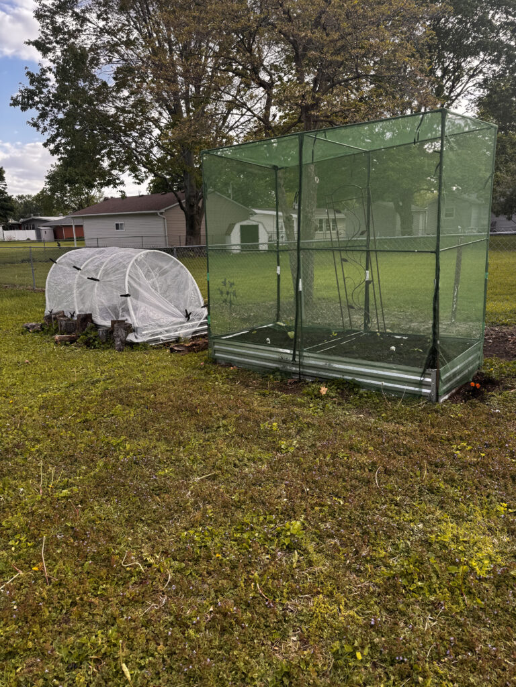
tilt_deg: -15.0
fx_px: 477
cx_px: 258
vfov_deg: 71.6
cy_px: 344
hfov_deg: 56.8
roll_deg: +1.7
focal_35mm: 24
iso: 80
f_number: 1.78
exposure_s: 1/651
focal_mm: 6.76
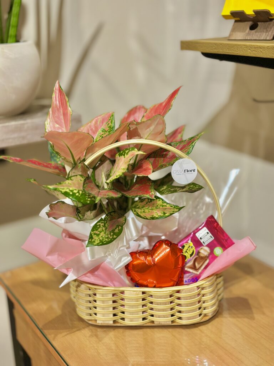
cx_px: 137
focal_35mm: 48
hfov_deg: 30.3
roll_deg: +1.5
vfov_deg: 39.7
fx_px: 507
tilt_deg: -18.7
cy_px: 183
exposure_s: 1/60
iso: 200
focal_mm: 6.86
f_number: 1.78
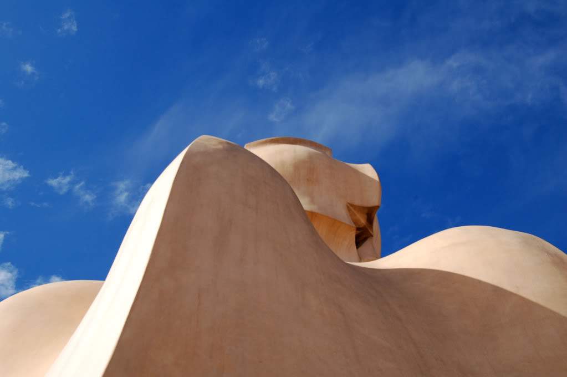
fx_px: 614
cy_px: 188
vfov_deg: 34.1
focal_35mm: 39
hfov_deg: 49.6
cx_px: 284
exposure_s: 1/400
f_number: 10
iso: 200
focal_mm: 26
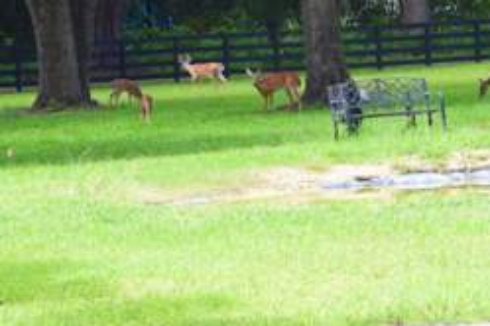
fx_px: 3933
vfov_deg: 4.8
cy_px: 78
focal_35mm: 289
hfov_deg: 7.1
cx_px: 236
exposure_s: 1/125
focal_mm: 100
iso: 400
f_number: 9
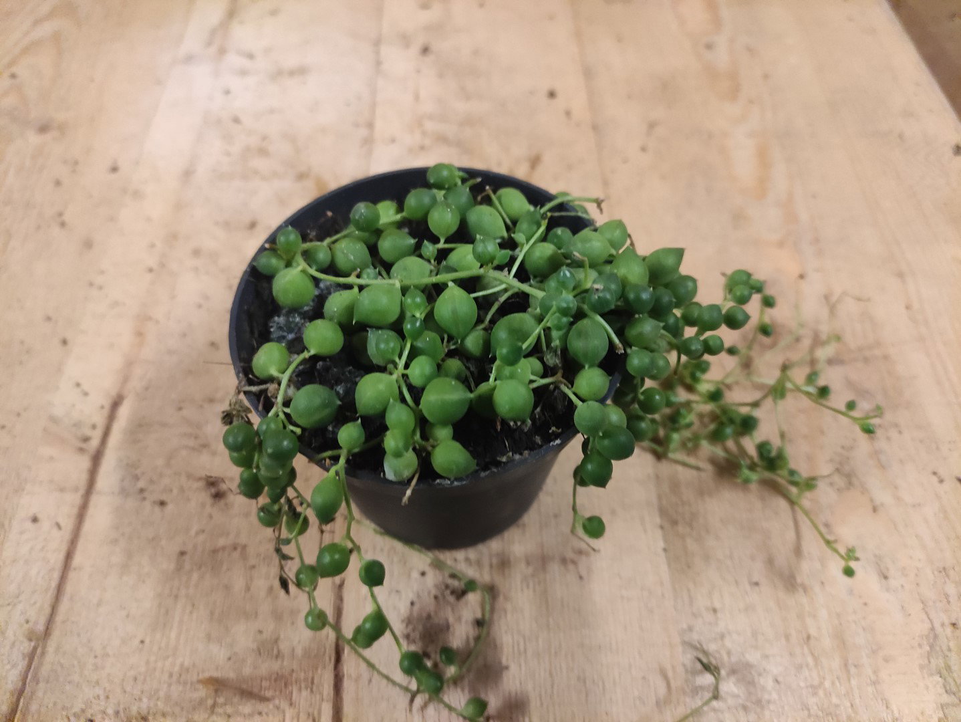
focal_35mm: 25
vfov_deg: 54.9
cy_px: 361
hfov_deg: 69.4
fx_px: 694
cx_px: 480
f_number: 1.89
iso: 1230
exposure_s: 1/25
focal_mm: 5.43
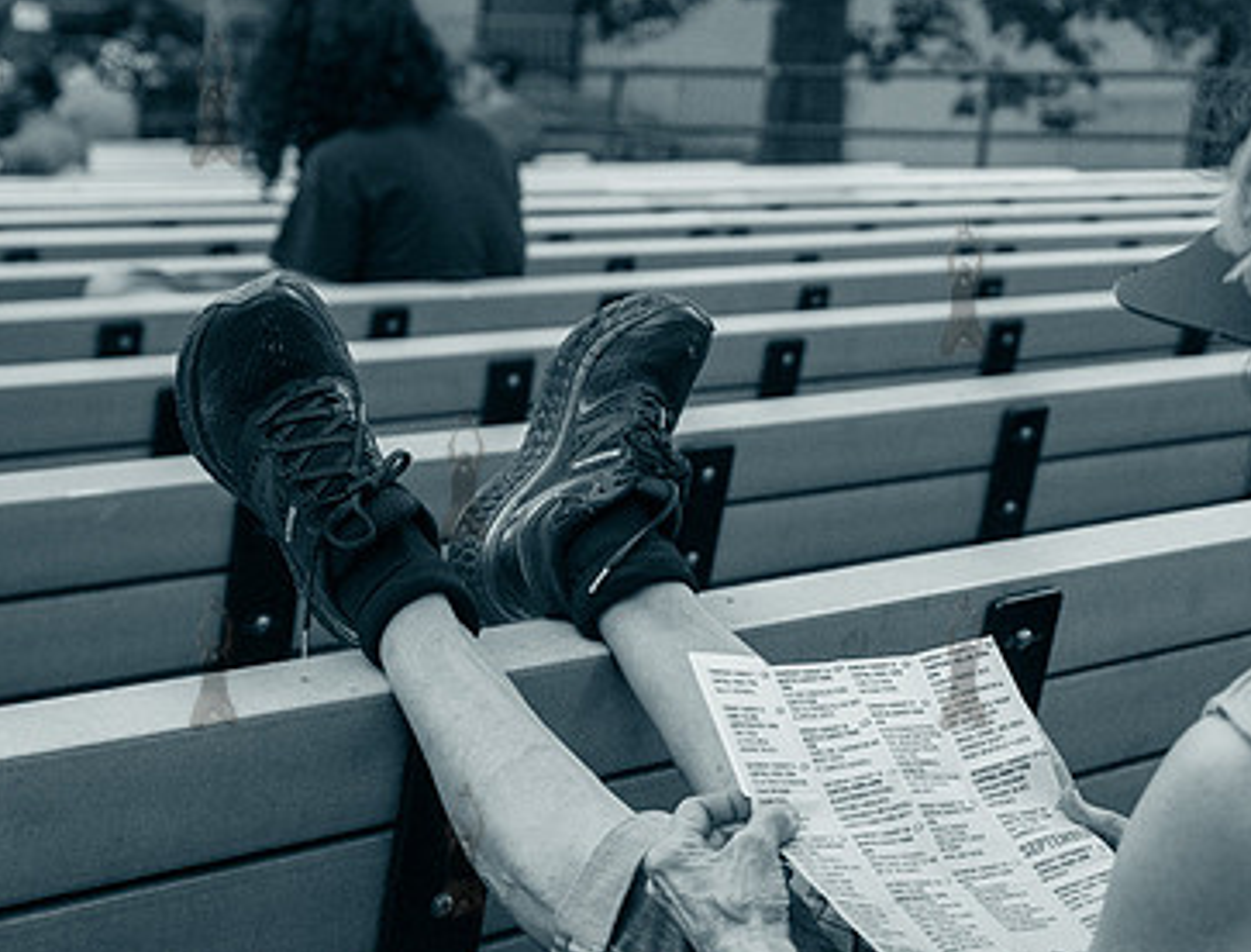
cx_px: 1142
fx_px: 3087
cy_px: 681
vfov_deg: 17.4
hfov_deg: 22.3
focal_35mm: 85
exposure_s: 1/1600
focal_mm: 42
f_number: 3.5
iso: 4000
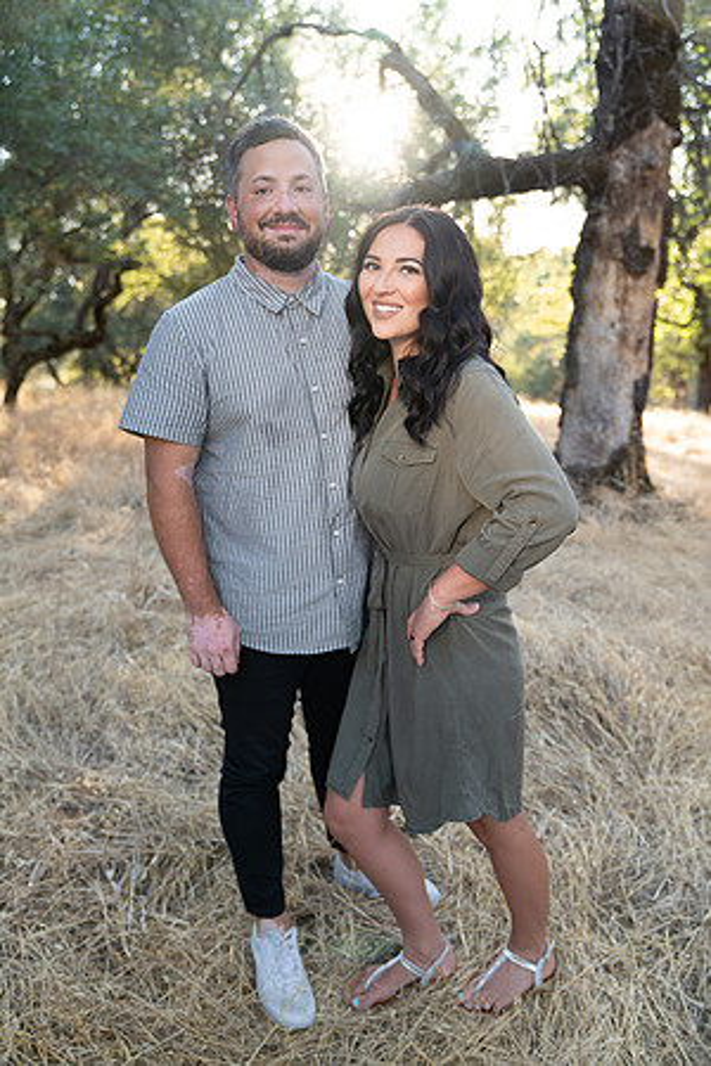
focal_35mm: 30
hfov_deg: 43.6
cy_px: 533
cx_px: 356
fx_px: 889
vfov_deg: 61.9
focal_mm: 30
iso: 200
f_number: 2.8
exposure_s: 1/125
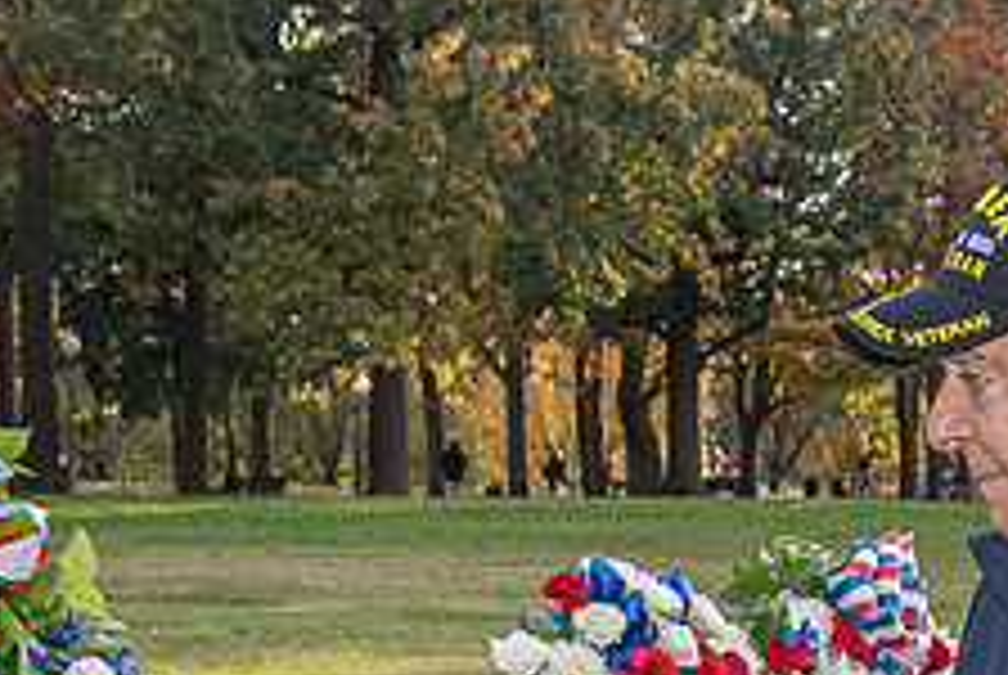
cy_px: 649
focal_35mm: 135
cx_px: 1187
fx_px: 3785
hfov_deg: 14.7
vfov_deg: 10.1
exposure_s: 1/250
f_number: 8
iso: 500
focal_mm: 31
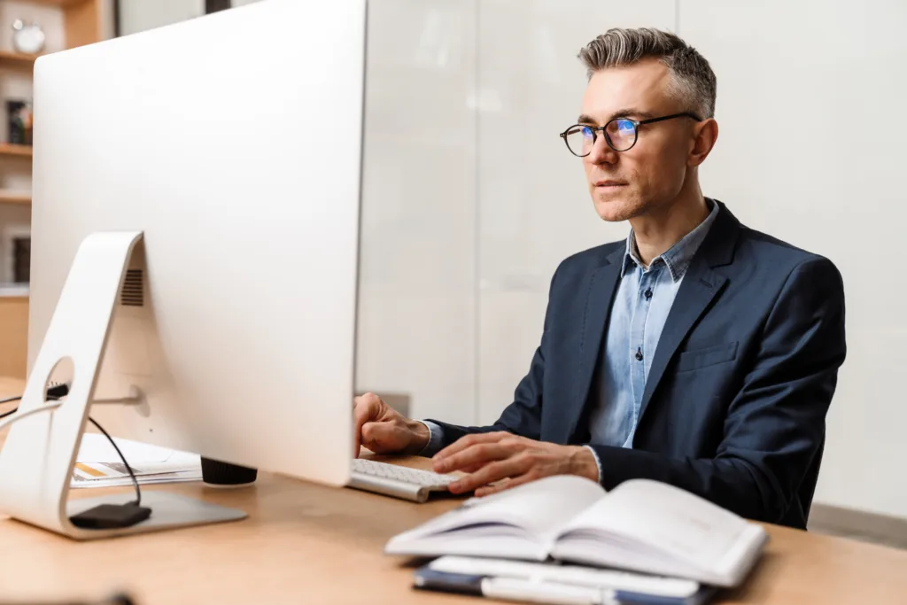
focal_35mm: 49
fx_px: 1235
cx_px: 454
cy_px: 302
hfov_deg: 40.3
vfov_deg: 27.5
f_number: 2.8
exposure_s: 1/320
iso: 1250
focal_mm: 49
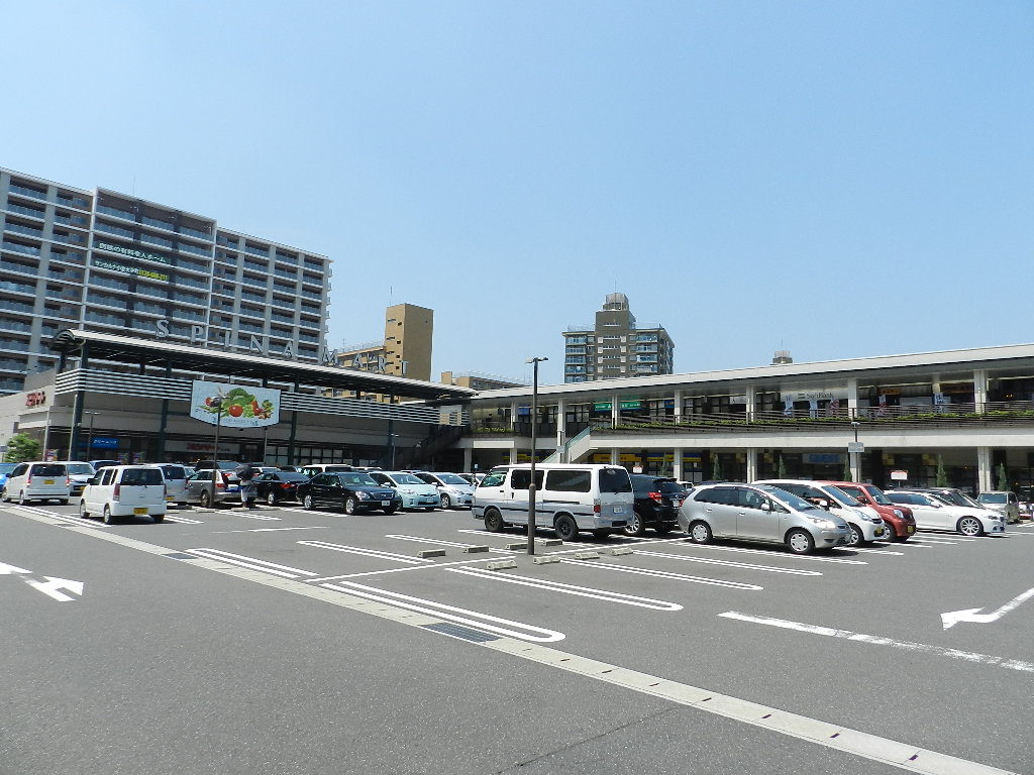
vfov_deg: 58.9
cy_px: 388
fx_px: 687
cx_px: 517
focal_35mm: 23
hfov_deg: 73.9
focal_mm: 4
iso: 160
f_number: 4.5
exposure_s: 1/800
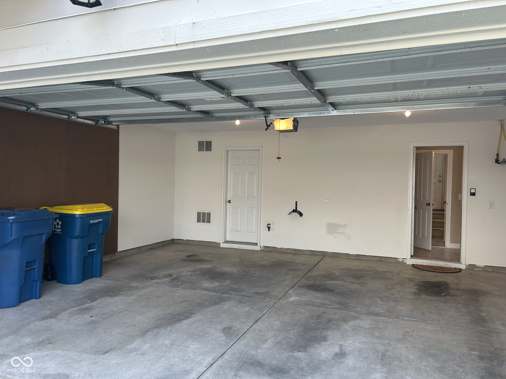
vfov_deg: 53.1
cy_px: 190
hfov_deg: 67.3
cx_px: 253
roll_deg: -1.3
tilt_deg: -0.2
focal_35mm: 26
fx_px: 380
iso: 40
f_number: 1.5
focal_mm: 5.7
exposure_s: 1/214
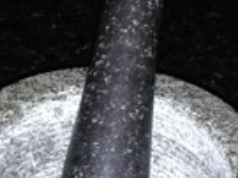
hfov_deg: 16.1
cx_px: 74
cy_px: 182
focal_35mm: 122
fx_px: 838
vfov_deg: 12.0
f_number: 2.4
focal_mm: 4.12
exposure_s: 1/16
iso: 160
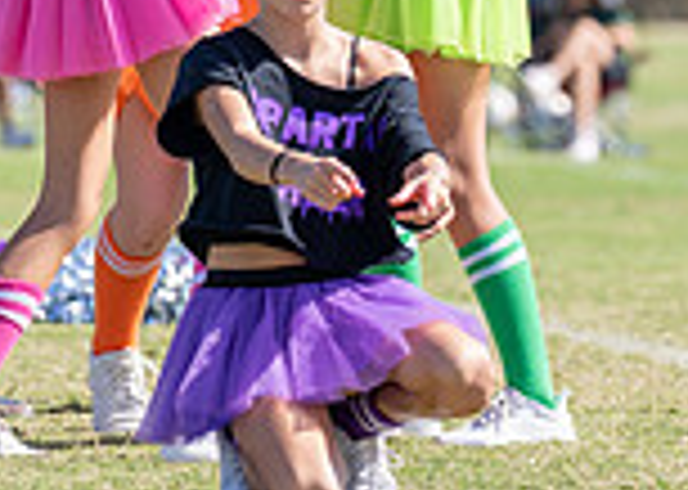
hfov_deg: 3.8
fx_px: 10327
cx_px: 247
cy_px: -436
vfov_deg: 2.7
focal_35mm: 529
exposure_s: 1/3200
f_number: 2.8
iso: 320
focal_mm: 133
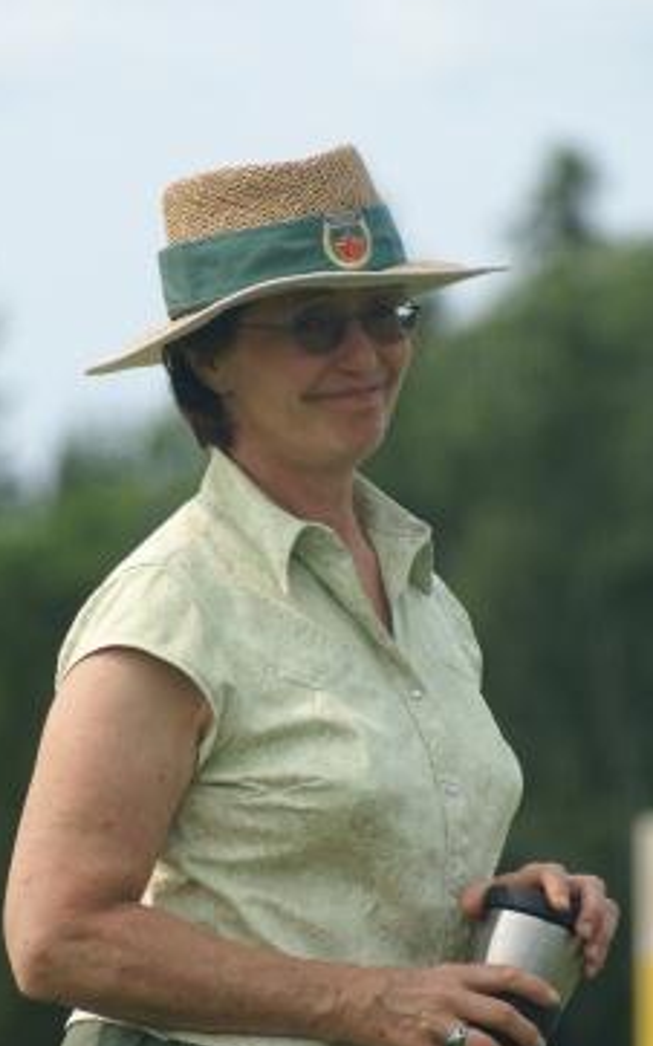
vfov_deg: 5.3
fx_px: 11342
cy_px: 598
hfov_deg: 3.3
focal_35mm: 398
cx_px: 277
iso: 100
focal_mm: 210
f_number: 5.6
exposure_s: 1/320
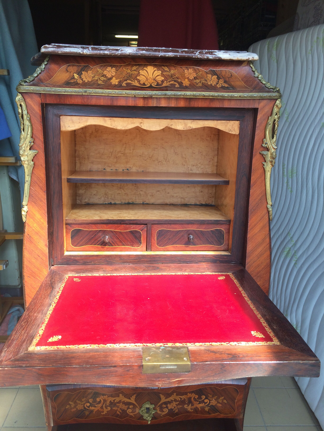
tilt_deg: -18.0
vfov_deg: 61.7
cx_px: 162
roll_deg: -0.1
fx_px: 362
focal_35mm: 29
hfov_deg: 48.2
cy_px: 216
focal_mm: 4.15
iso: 32
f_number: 2.2
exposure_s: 1/166
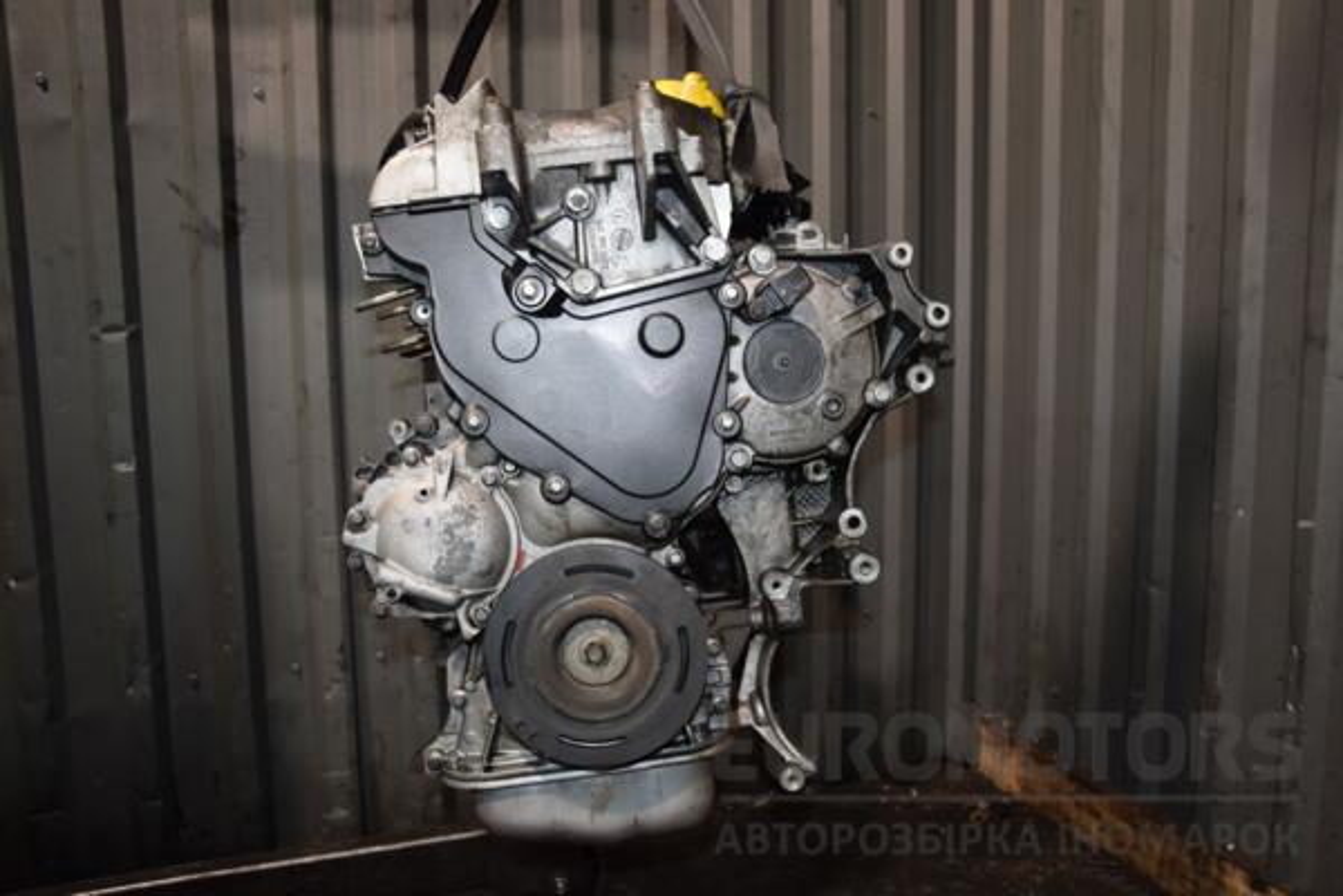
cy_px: 448
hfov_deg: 59.5
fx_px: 1175
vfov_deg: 41.7
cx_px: 672
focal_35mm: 32
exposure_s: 1/60
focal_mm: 21
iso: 800
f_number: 5
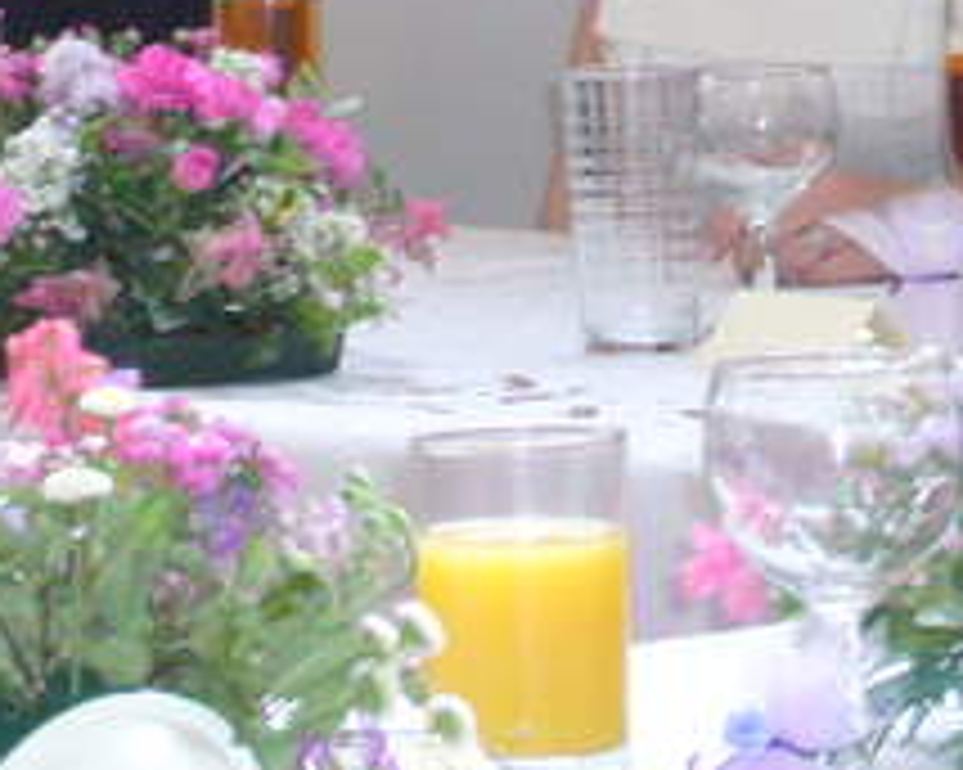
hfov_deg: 6.5
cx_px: 477
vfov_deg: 5.2
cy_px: -243
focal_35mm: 298
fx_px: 8489
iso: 400
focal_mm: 16.8
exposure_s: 1/20
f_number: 5.6
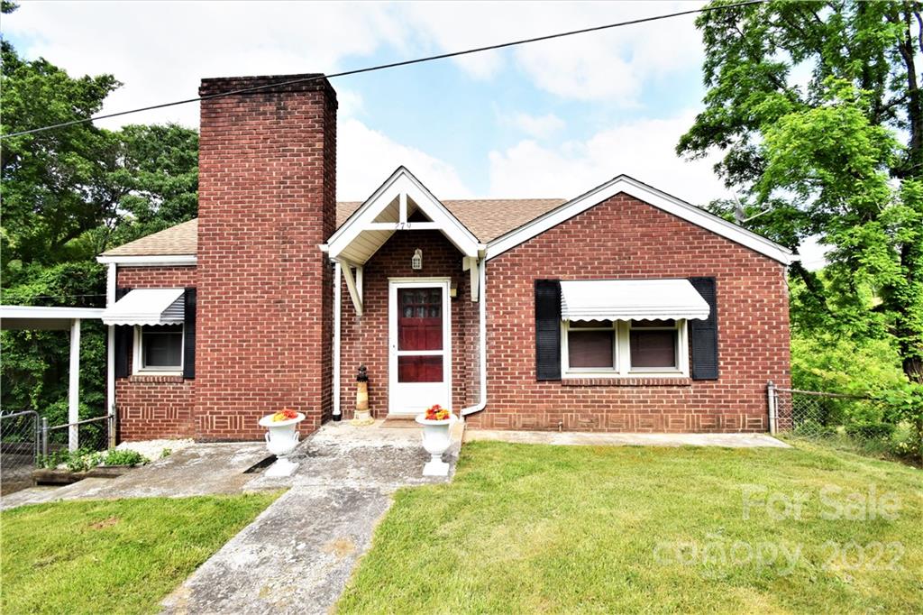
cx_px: 462
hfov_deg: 100.4
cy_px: 308
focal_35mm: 15
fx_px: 384
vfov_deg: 77.3
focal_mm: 10
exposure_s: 1/320
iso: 400
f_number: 10
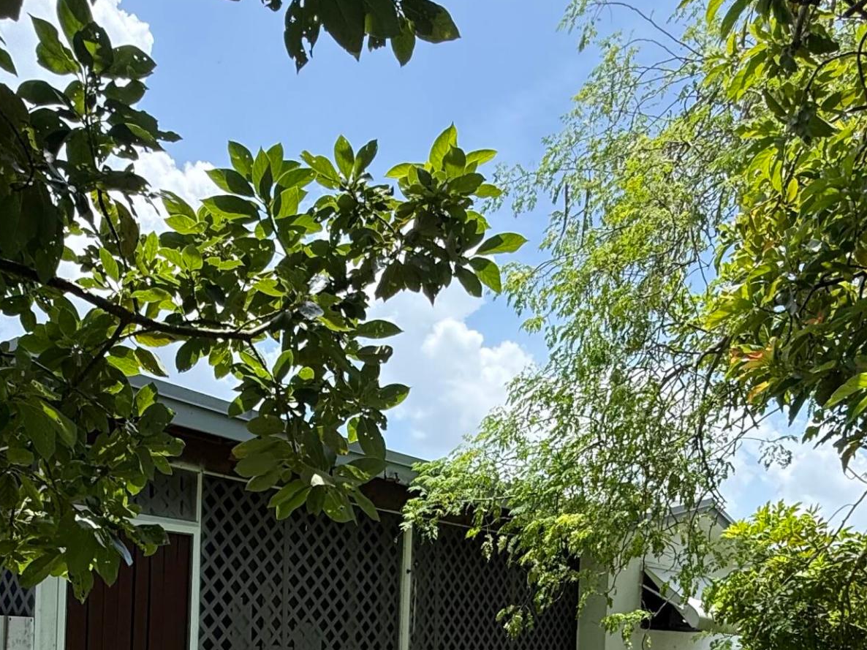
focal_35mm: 34
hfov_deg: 53.4
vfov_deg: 37.7
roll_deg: -2.6
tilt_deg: +0.9
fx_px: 851
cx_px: 329
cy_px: 634
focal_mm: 2.22
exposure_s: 1/820
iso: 64
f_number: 2.2
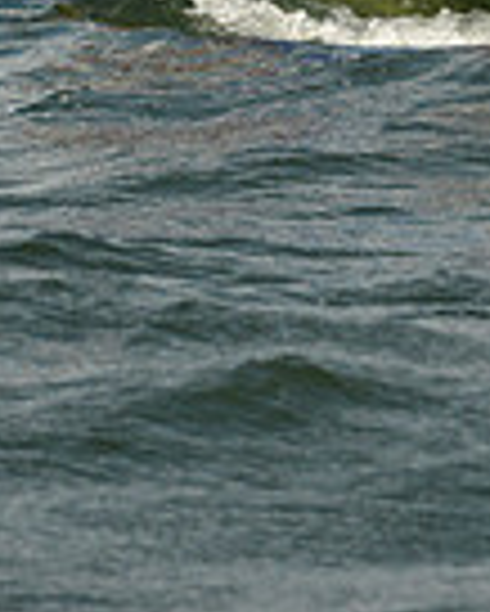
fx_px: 10122
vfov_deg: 3.4
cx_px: 353
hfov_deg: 2.8
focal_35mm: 559
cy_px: -342
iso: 280
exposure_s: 1/1600
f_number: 8
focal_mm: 140
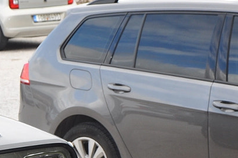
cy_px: 163
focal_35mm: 201
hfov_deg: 9.8
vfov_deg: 6.8
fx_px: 1328
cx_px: -166
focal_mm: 34
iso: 200
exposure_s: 1/200
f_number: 5.6
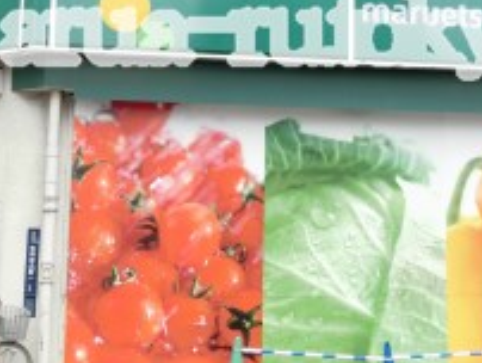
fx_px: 1059
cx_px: 284
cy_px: 31
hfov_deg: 25.6
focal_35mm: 76
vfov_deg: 19.1
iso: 80
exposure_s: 1/250
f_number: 3
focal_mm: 4.24
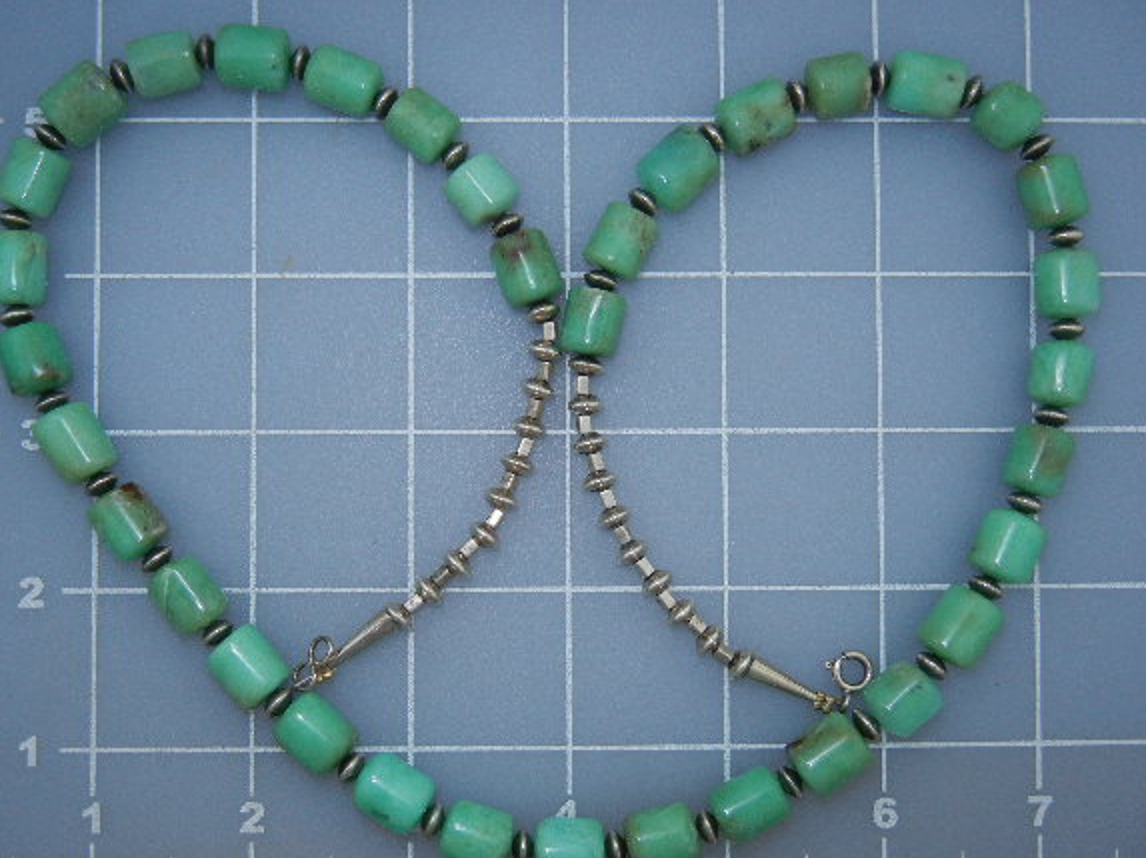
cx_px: 544
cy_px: 462
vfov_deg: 37.7
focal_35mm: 38
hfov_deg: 49.0
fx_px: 1257
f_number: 3.6
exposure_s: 1/30
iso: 234
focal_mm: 6.2
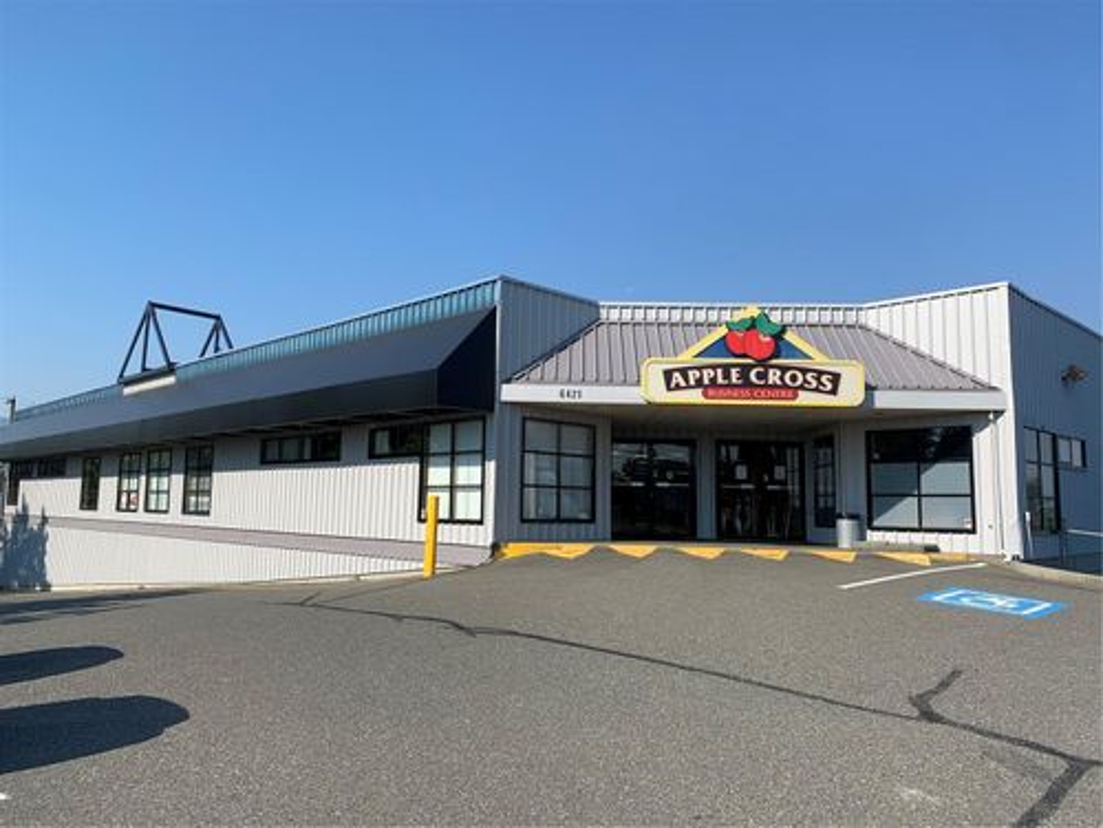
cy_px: 414
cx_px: 552
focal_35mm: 26
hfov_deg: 67.3
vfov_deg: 53.1
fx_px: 828
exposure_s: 1/2481
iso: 25
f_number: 1.8
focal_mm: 4.25
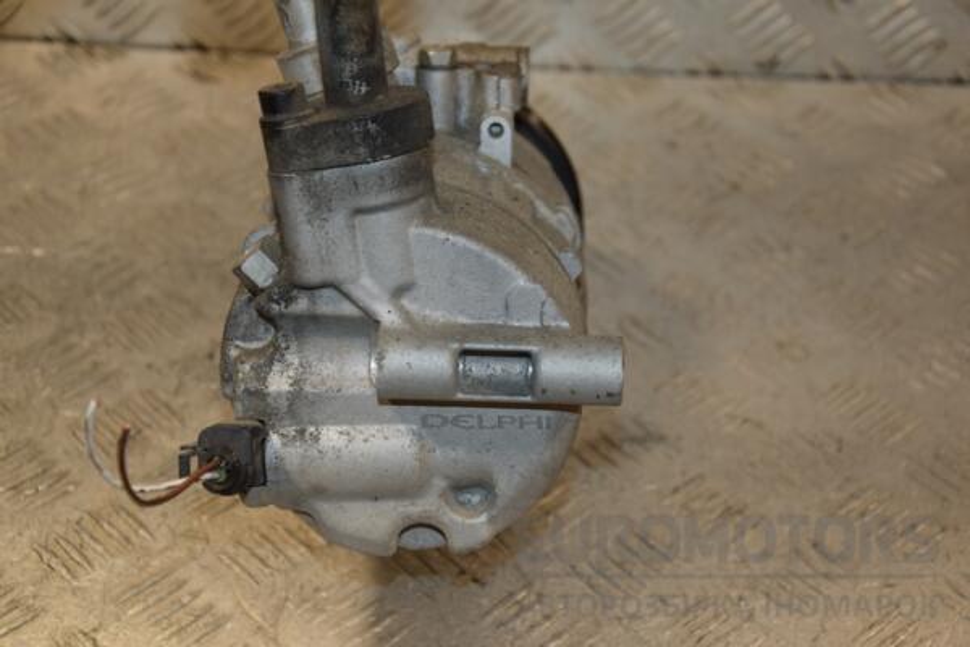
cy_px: 324
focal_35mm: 75
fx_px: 2021
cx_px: 485
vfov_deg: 18.2
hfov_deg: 27.0
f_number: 5
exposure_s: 1/200
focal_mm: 50
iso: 800
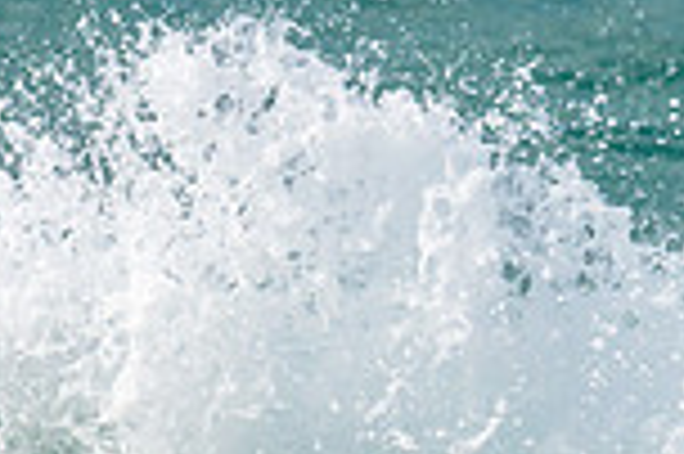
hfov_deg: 0.9
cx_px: -226
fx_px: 42343
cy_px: 382
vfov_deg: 0.6
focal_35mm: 2231
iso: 560
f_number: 10
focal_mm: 420
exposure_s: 1/2000
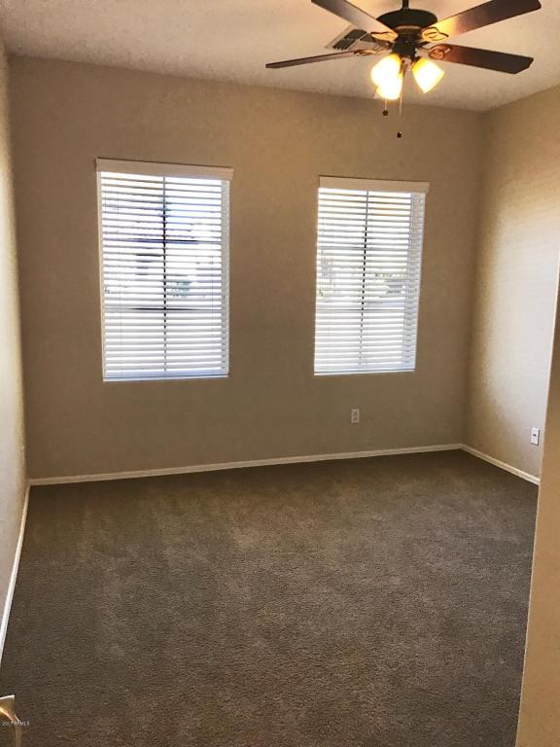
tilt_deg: -7.1
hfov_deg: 49.7
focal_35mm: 28
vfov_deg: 63.4
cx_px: 280
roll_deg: -0.2
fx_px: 604
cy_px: 374
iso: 25
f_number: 1.8
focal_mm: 3.99
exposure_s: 1/30
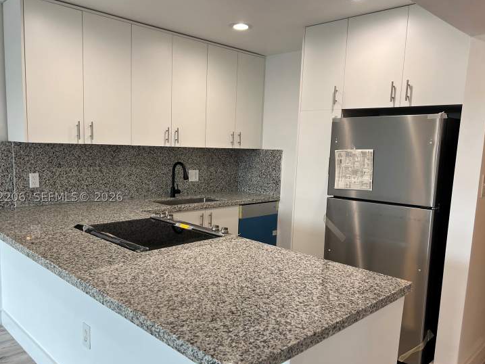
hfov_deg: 61.6
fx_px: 406
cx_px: 227
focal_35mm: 29
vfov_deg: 48.2
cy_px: 197
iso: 64
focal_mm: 5.7
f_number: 1.5
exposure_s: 1/120
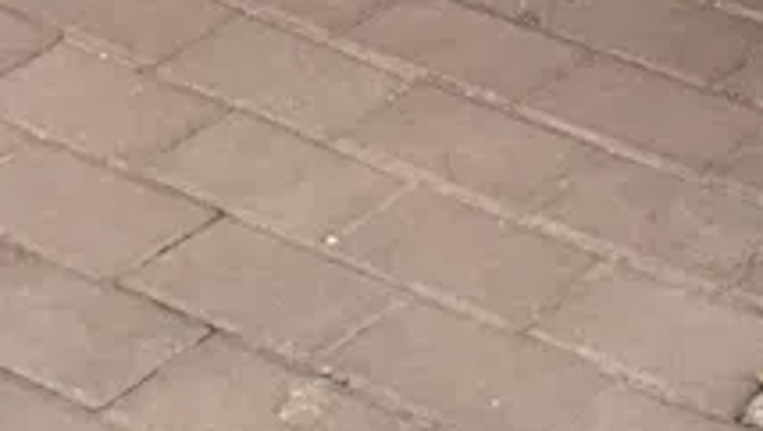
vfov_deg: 7.3
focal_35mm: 151
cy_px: -744
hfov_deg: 12.1
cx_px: 1669
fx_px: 3059
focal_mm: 3
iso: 64
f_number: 1.8
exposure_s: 1/122
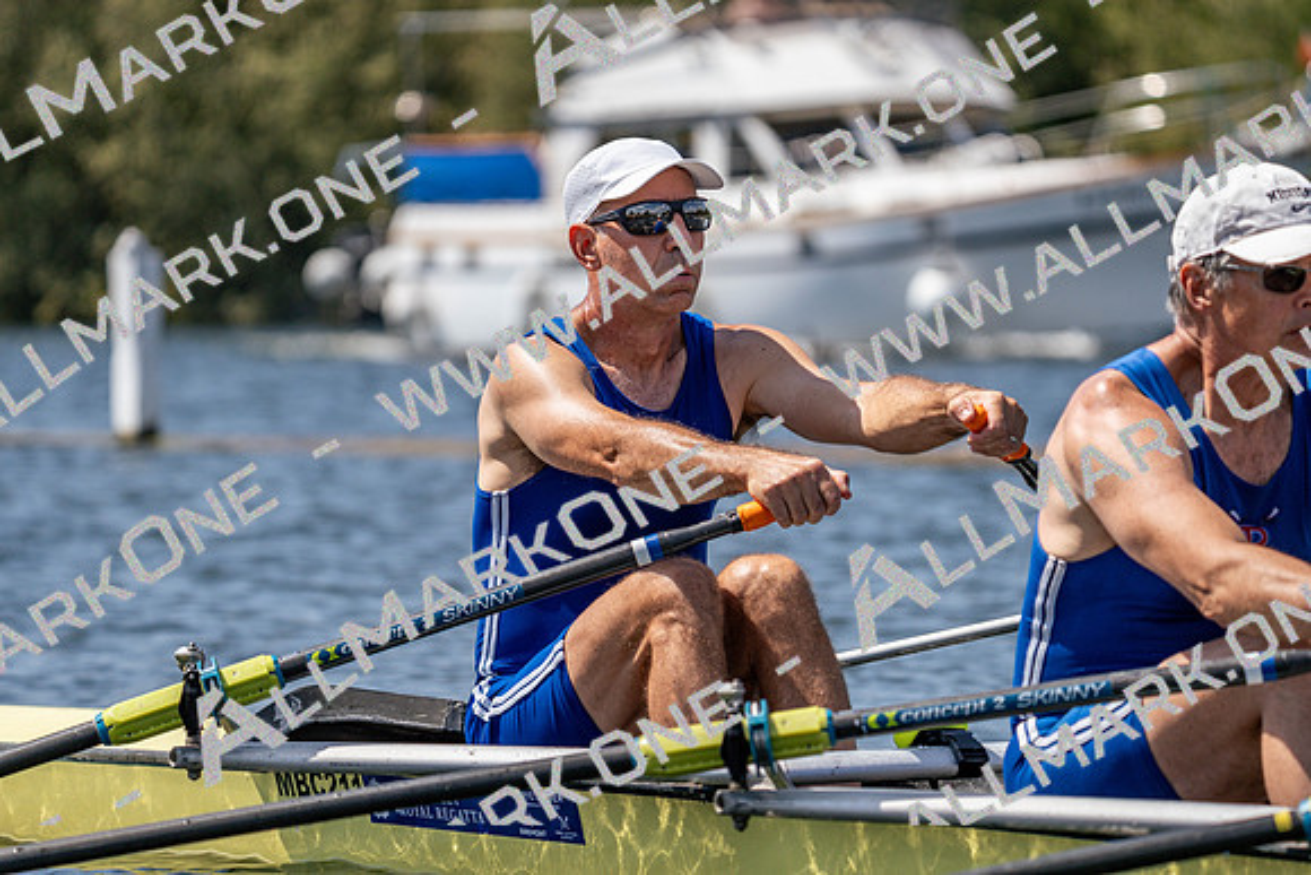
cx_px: 656
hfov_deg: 7.6
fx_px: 9834
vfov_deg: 5.1
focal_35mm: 270
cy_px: 438
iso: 200
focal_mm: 270
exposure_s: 1/2000
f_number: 5.6
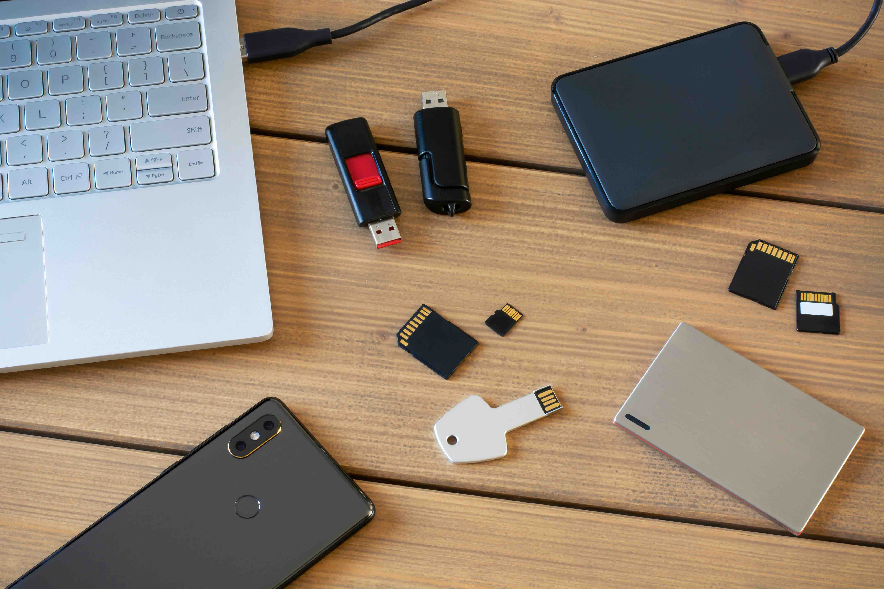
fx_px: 1842
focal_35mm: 75
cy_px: 294
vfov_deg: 18.2
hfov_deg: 27.0
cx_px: 442
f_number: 16
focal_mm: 50
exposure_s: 2.5
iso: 100
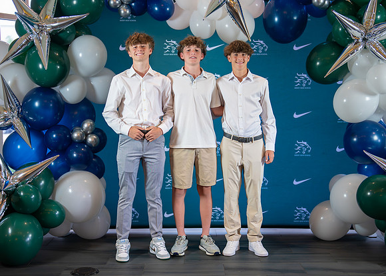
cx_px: 198
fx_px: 616
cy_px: 144
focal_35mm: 56
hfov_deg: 34.8
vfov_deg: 25.2
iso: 1000
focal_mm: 50
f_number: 1.2
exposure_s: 1/400
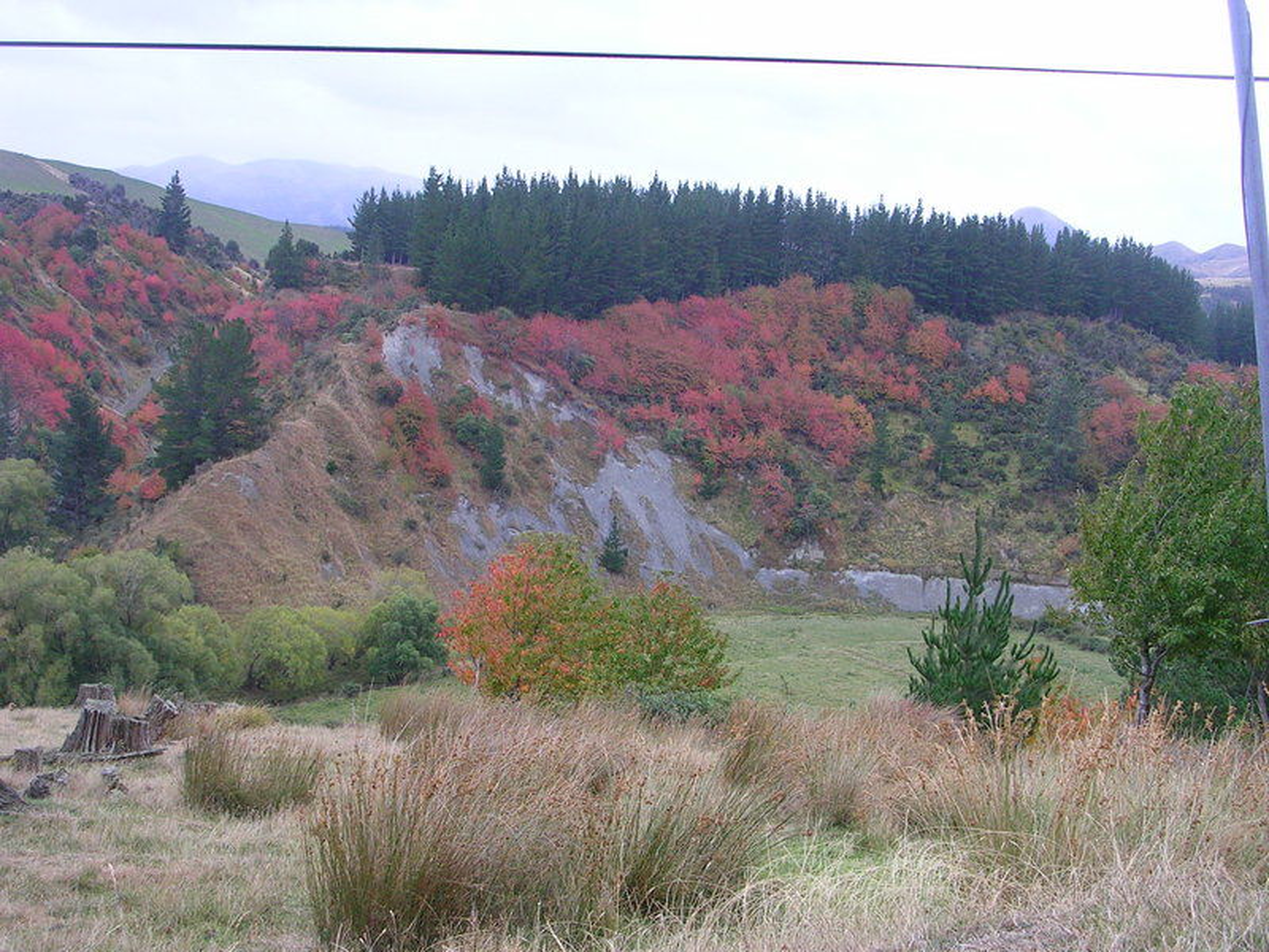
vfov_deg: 29.7
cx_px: 634
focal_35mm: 49
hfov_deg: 38.9
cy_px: 476
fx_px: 1796
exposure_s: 1/5.4
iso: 104
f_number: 3.1
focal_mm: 7.5
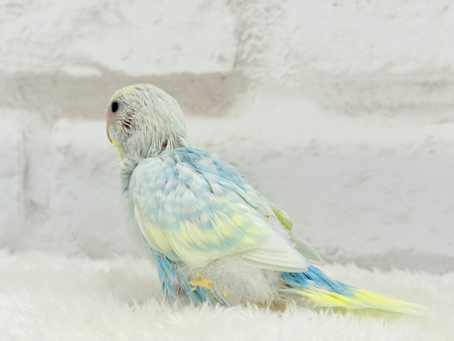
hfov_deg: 36.8
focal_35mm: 52
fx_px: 682
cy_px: 170
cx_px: 227
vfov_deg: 28.0
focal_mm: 5.96
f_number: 1.6
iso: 64
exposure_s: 1/100
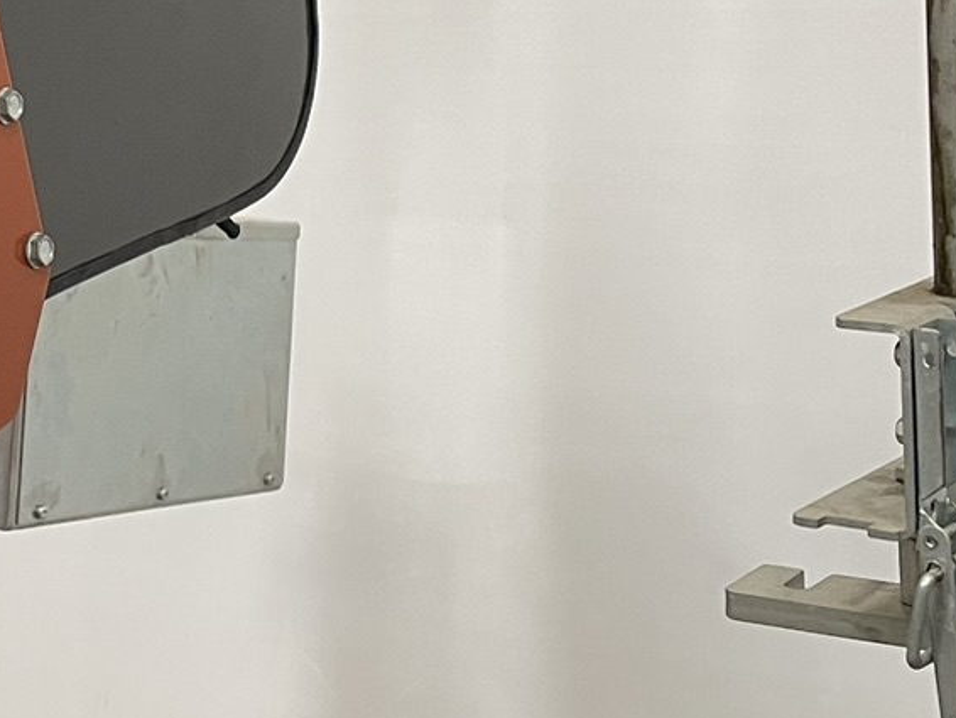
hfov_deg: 19.7
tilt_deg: +2.2
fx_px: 2597
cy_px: -29
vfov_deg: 15.4
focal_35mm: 94
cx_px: -182
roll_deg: -1.3
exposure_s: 1/77
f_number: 1.6
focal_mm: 4.2
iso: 125
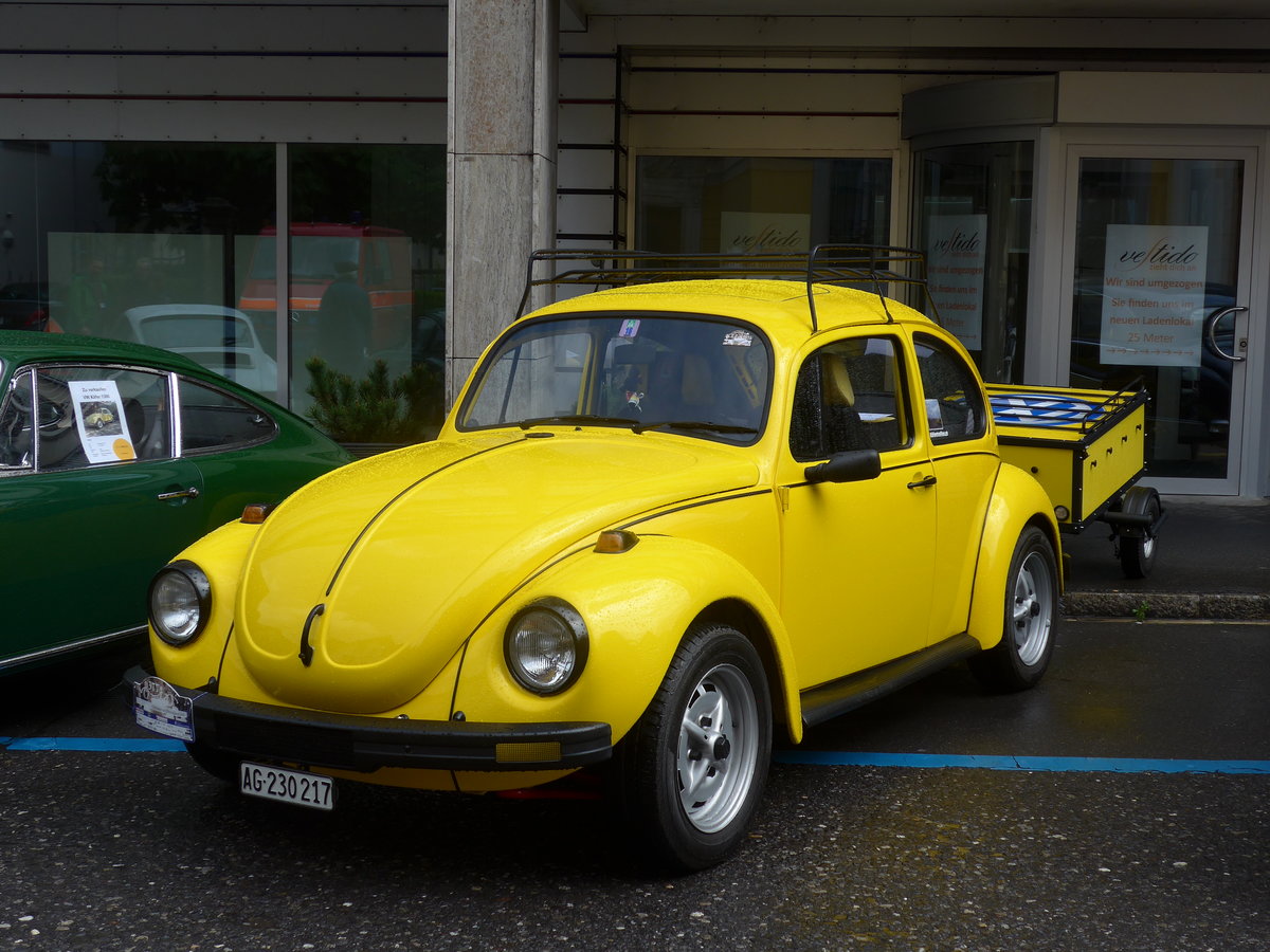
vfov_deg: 29.7
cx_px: 635
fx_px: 1798
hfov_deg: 38.9
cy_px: 476
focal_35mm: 49
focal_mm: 10.1
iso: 80
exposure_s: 1/1000
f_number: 3.2
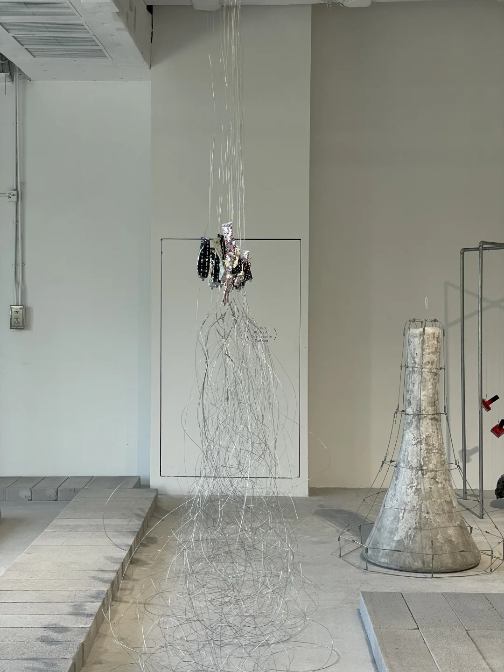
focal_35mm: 52
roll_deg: +0.3
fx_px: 1009
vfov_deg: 36.8
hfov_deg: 28.0
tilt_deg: -0.1
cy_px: 336
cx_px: 252
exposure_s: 1/99
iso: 50
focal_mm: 6
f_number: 2
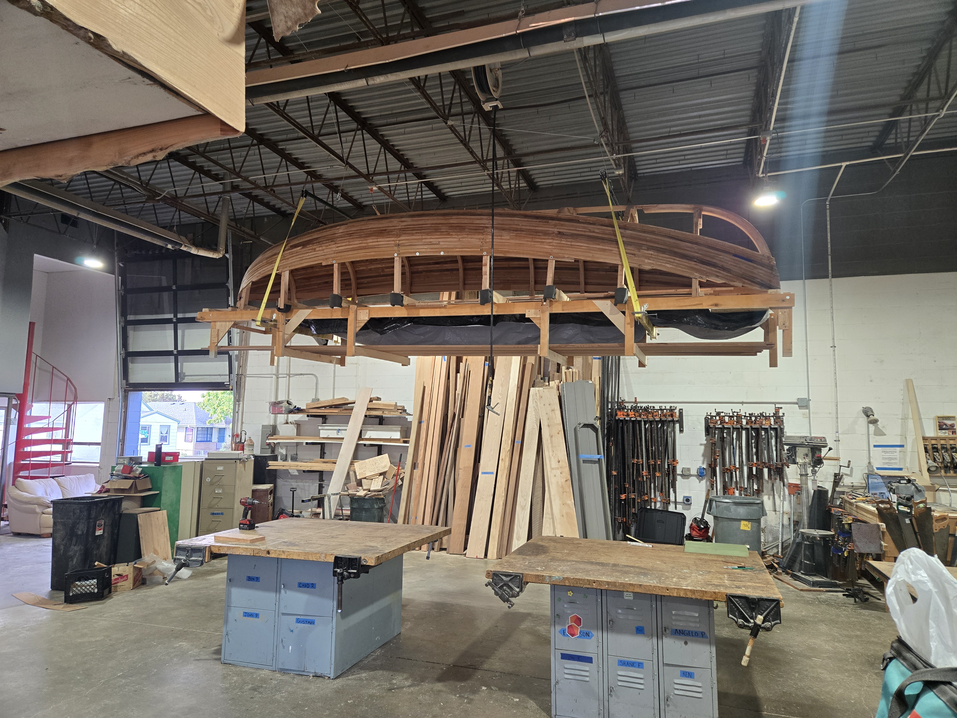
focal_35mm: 23
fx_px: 636
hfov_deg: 73.9
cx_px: 478
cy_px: 359
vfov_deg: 58.9
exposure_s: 1/120
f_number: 1.8
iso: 125
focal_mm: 5.4
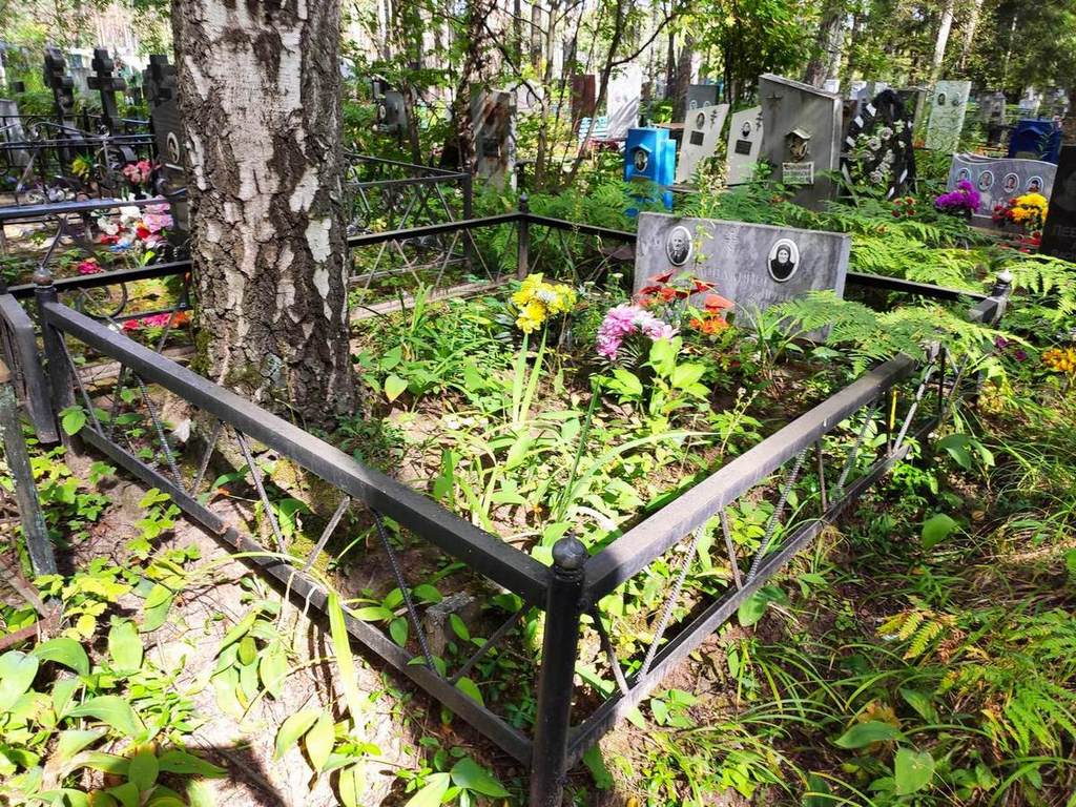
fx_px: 808
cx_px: 538
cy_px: 404
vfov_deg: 53.1
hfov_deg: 67.3
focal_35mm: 26
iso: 112
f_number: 1.75
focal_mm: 4.77
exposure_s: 1/176
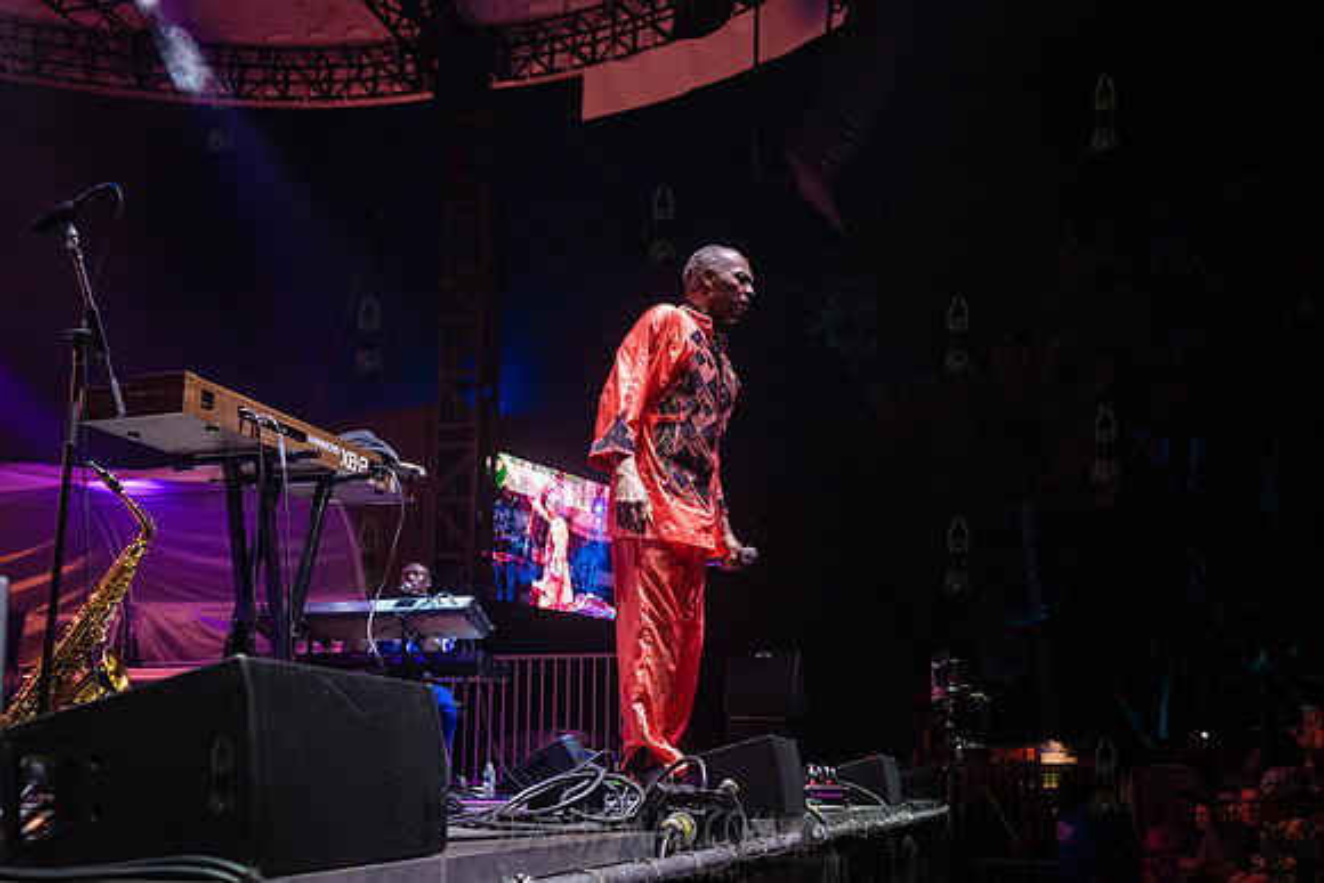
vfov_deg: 36.2
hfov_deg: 52.2
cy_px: 441
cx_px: 643
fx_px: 1352
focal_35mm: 37
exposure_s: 1/640
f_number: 4
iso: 5000
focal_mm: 35
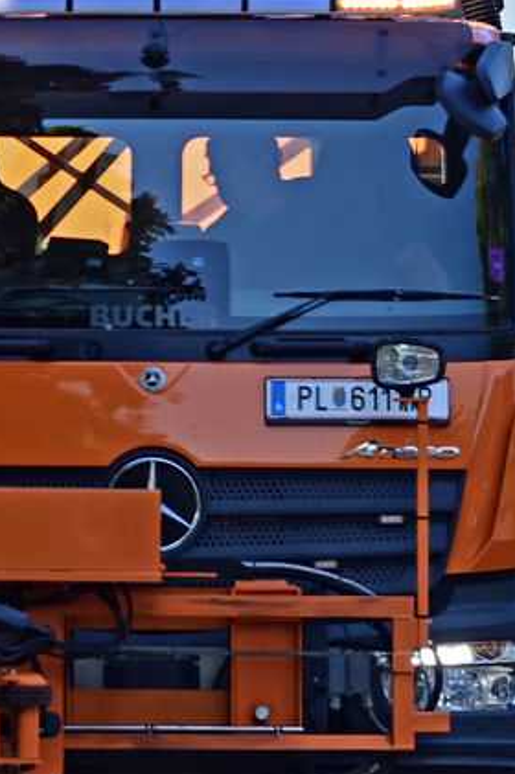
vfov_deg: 3.7
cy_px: 336
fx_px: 12100
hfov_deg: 2.4
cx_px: -333
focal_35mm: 563
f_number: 10
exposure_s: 1/50
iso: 160
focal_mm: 185
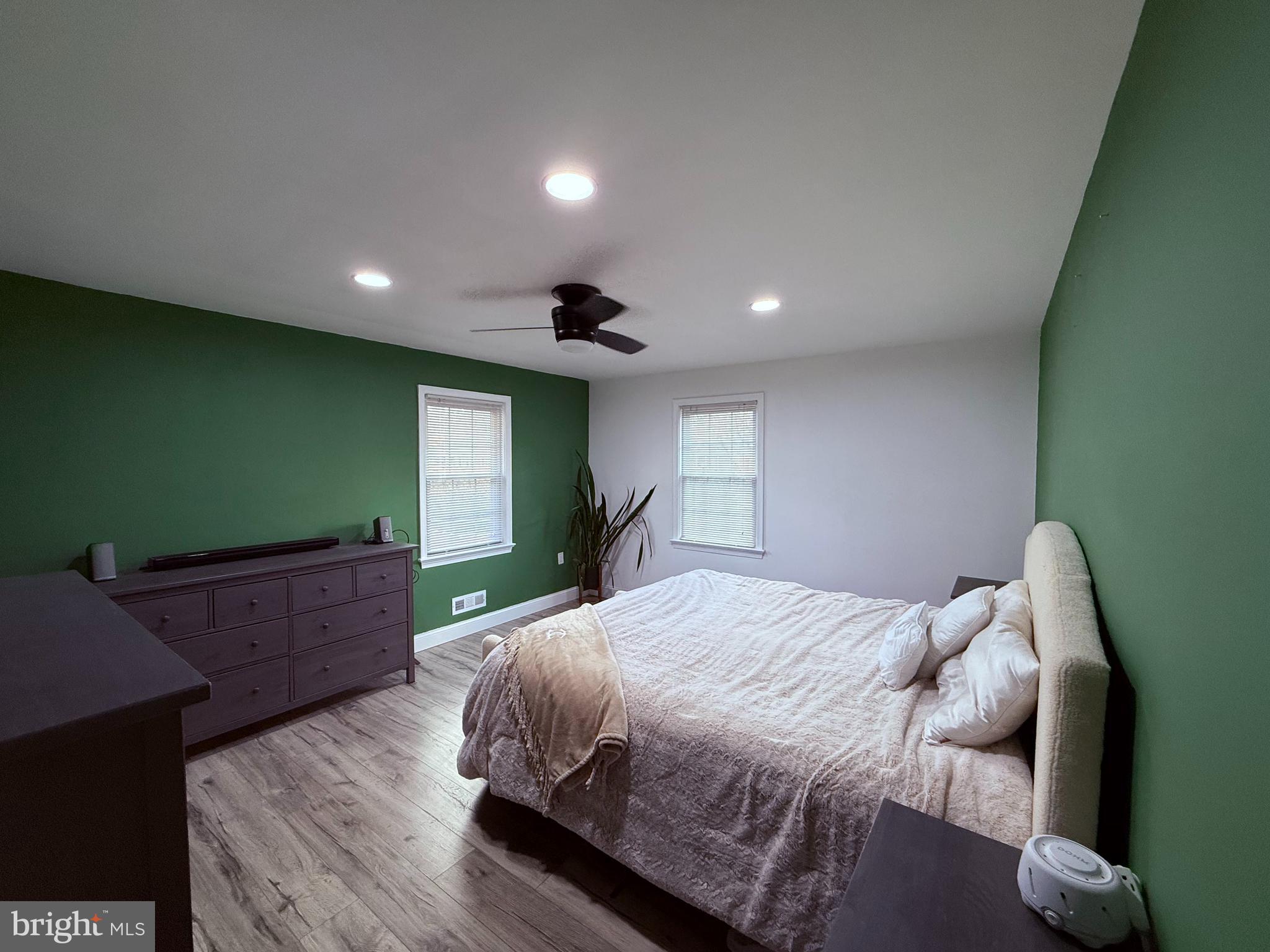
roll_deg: -1.5
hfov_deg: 102.1
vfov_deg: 85.7
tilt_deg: -2.6
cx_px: 635
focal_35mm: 14
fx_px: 514
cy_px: 476
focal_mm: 2.22
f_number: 2.2
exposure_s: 1/120
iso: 200
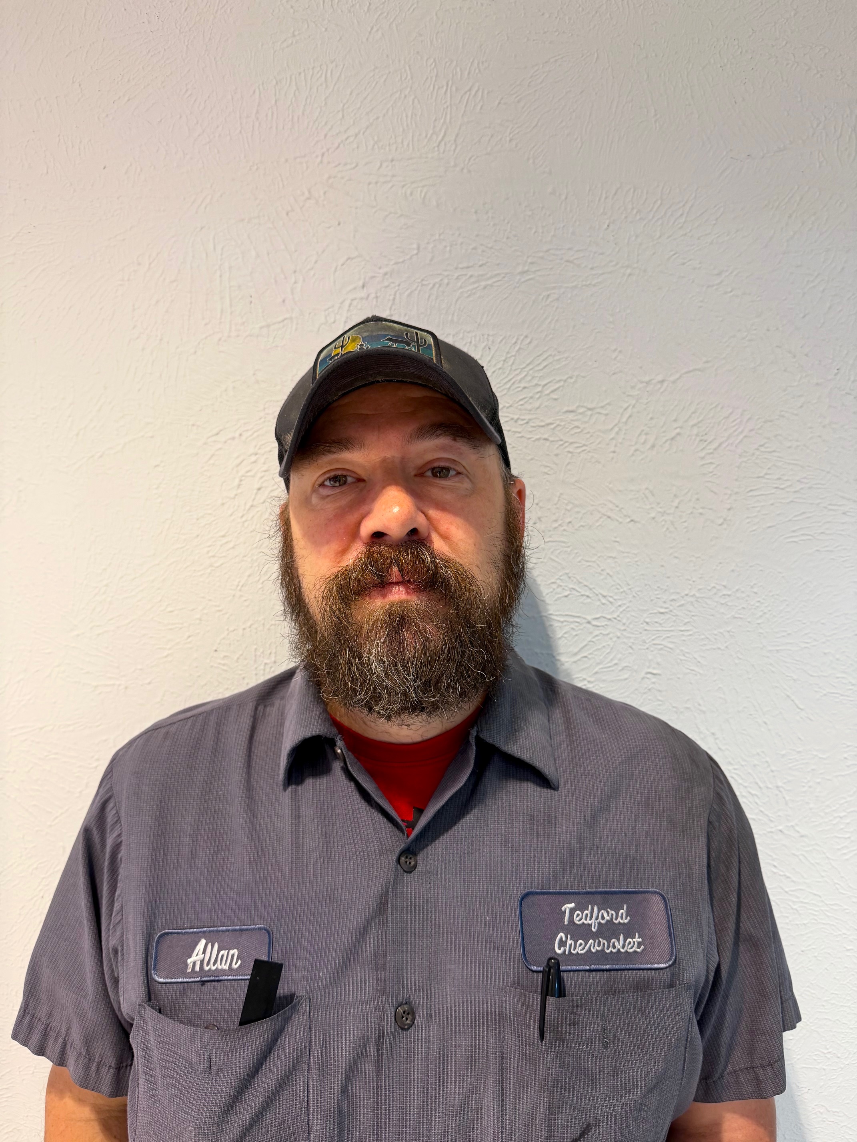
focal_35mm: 24
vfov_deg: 71.6
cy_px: 571
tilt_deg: -6.6
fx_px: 792
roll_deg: -0.3
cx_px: 428
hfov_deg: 56.8
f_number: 1.78
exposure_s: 1/60
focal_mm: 6.76
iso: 160
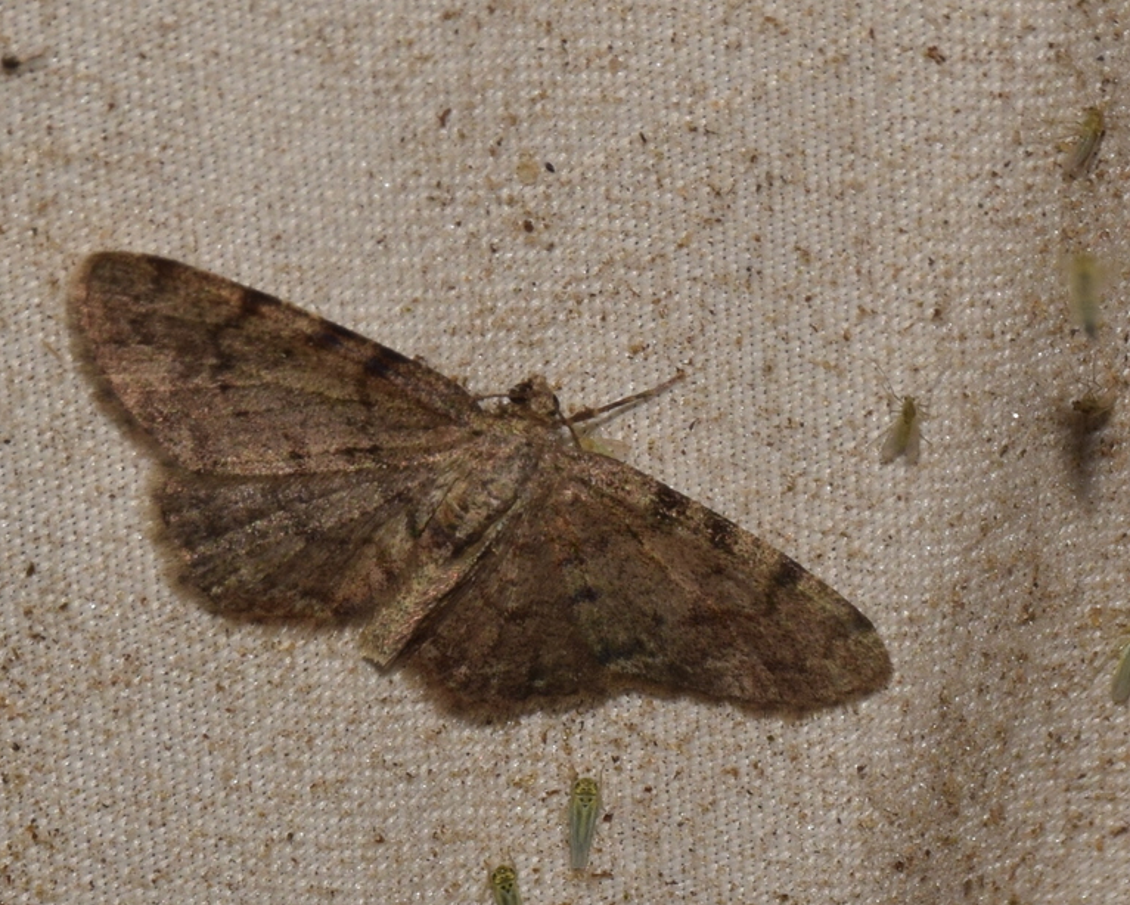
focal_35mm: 247
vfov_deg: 6.3
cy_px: 437
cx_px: 510
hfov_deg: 7.8
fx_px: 8262
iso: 125
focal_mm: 140
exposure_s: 1/160
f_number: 14
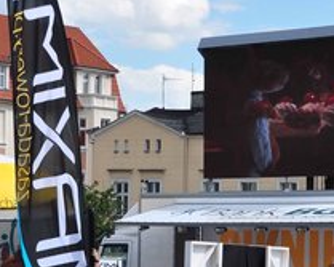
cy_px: 241
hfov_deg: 13.8
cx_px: 121
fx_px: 1383
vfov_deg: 11.0
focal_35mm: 140
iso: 200
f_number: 11
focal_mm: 32
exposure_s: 1/400
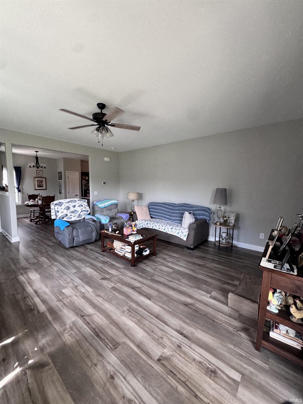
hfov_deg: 85.7
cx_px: 152
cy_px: 202
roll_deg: -0.5
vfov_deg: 102.1
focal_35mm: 14
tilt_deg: -6.1
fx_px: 163
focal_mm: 2.22
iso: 125
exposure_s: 1/99
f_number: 2.2
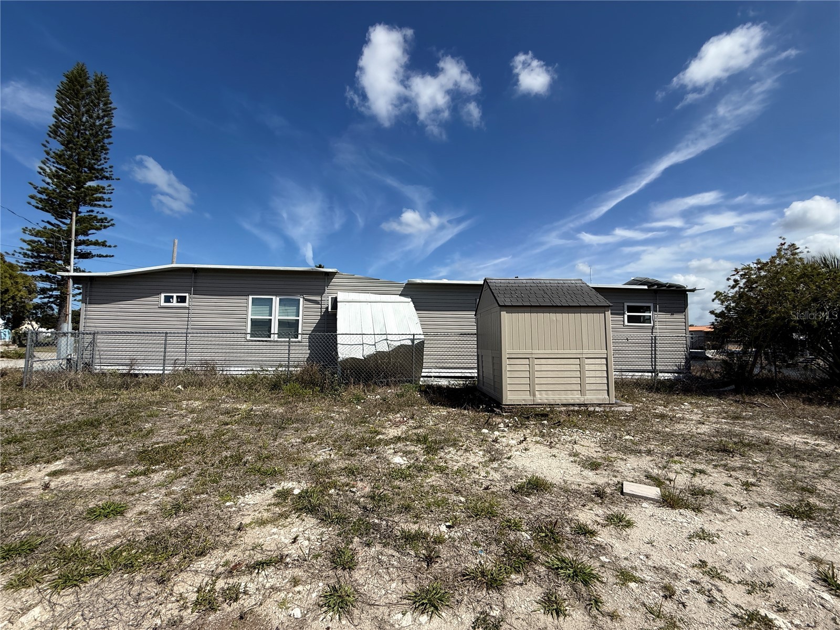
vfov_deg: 85.7
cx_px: 420
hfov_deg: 102.1
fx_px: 340
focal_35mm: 14
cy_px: 315
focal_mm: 2.22
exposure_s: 1/3663
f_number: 2.2
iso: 50
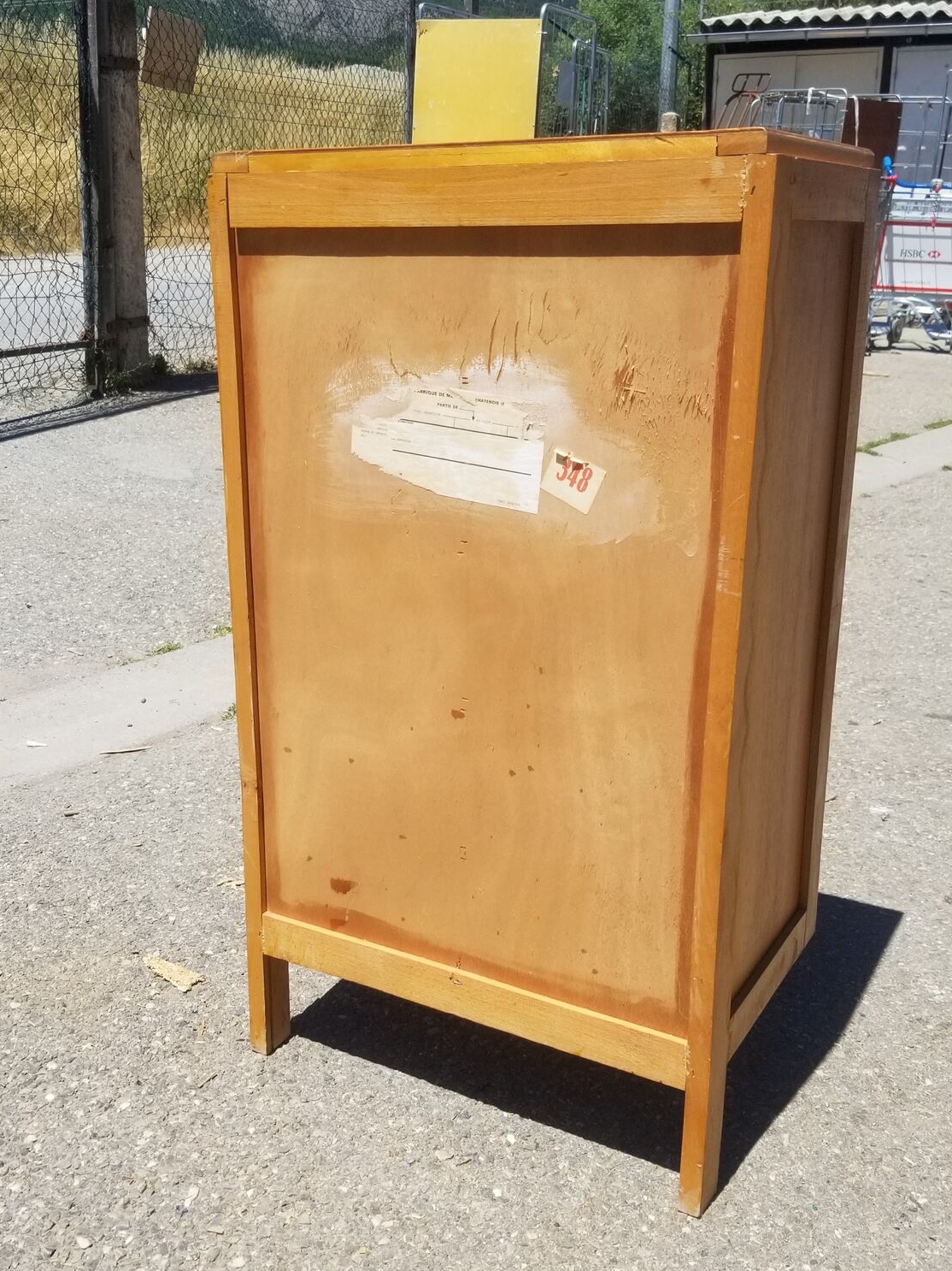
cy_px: 636
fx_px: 1284
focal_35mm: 35
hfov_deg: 40.7
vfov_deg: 52.6
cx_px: 446
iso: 50
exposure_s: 1/2376
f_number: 1.7
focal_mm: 4.25
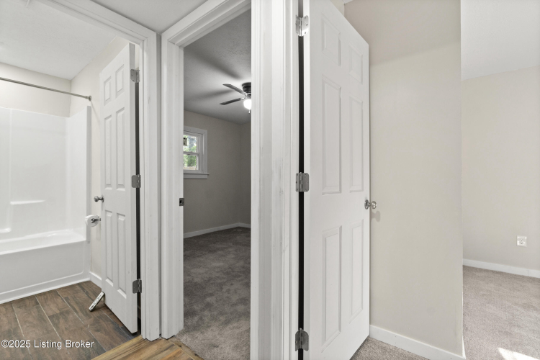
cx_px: 270
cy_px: 180
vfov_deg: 77.3
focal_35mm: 15
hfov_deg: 100.4
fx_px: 225
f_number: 10
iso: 400
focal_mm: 10
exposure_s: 1/5
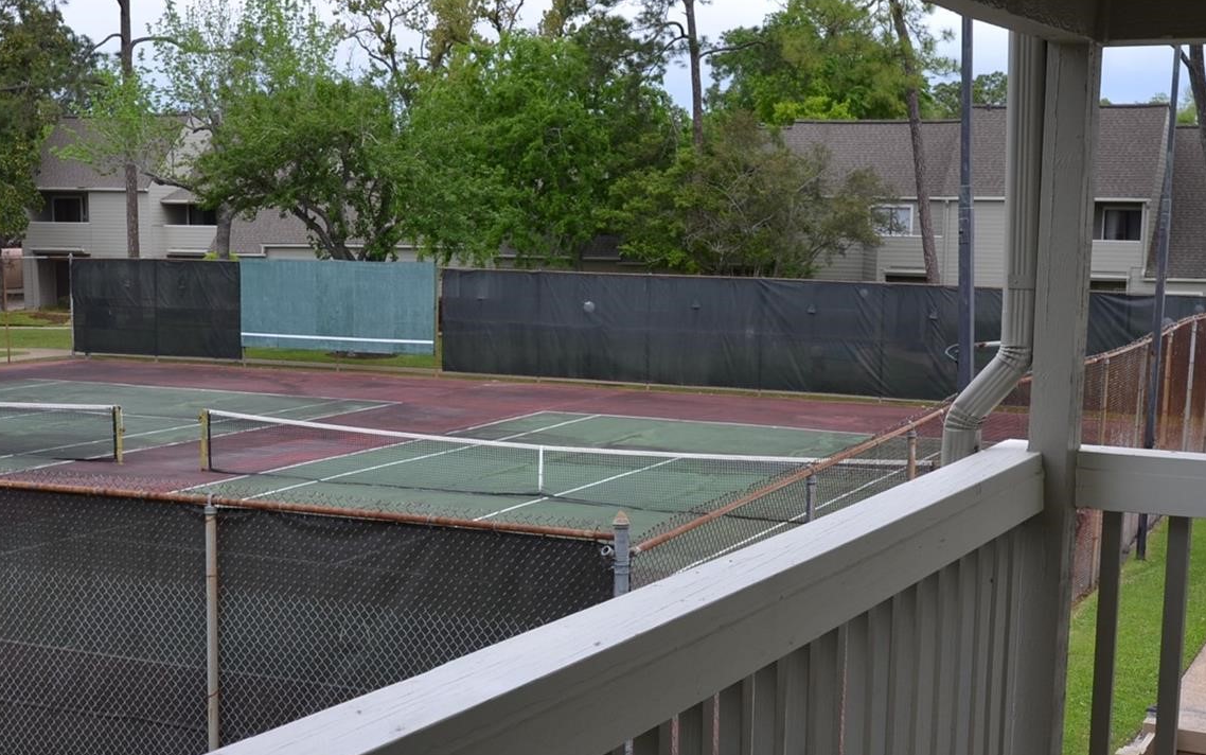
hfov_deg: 36.9
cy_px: 561
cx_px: 584
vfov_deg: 23.3
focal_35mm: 55
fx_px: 1808
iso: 100
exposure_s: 1/125
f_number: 5.6
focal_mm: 20
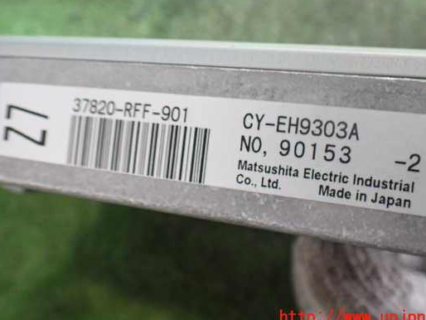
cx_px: 218
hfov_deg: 52.6
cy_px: 142
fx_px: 431
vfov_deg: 40.7
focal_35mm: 35
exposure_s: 1/80
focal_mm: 5.4
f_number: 2.3
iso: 800
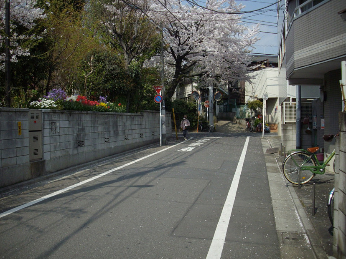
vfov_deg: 37.7
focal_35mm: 38
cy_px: 127
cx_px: 169
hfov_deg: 49.0
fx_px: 380
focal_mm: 6.2
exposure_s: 1/320
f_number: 5.6
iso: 80
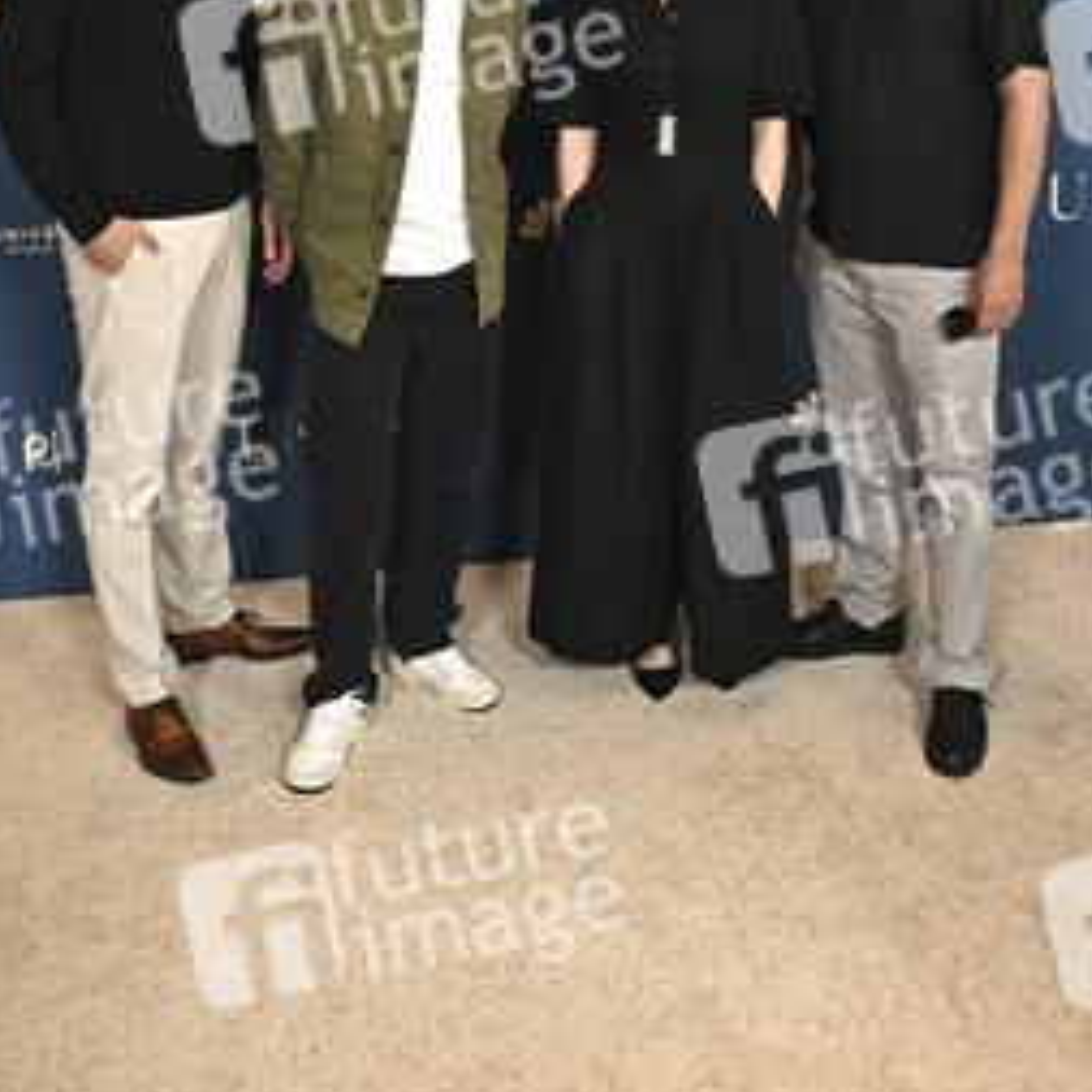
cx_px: 527
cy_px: 259
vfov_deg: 35.2
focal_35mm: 47
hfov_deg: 36.1
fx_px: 1677
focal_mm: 35
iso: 2000
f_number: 5
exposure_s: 1/320
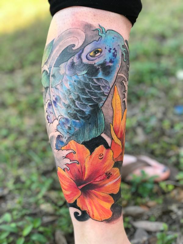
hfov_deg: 25.7
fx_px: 402
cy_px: 122
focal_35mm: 57
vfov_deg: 33.8
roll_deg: +3.1
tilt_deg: -26.1
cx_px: 92
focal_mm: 6.6
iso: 40
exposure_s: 1/120
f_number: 2.8
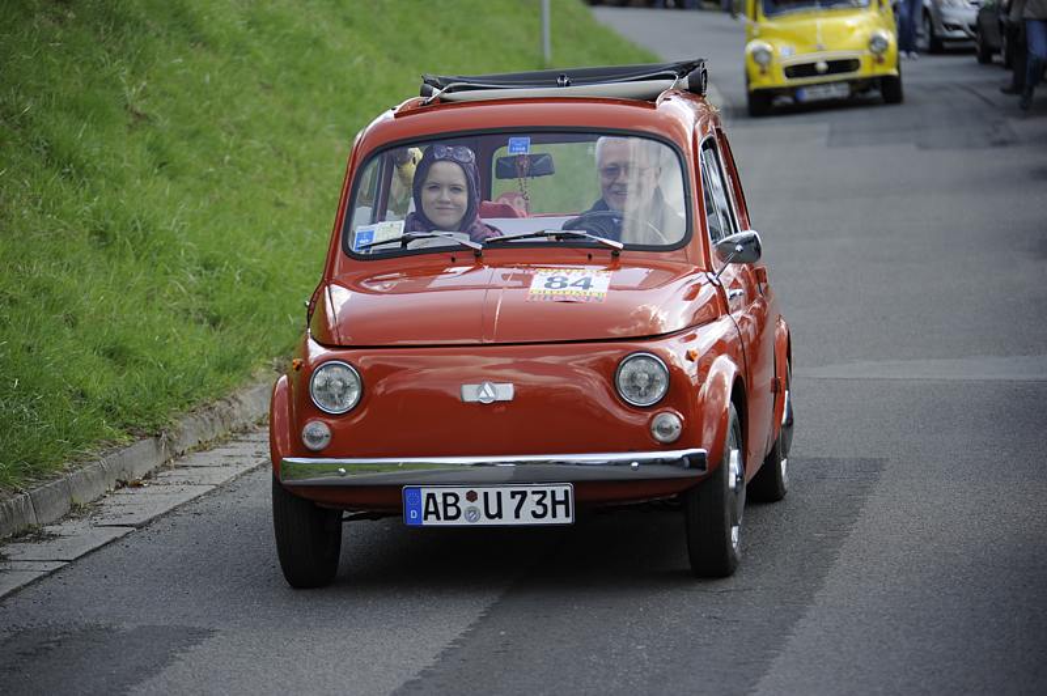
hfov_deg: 11.8
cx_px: 524
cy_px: 348
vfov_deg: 7.8
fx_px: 5085
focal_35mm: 175
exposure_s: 1/500
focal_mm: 175
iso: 320
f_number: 5
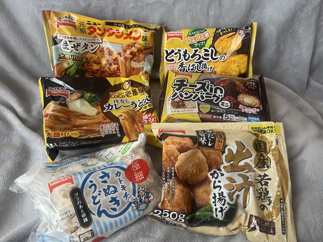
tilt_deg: -54.3
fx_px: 243
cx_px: 162
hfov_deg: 67.3
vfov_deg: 53.1
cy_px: 121
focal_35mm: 26
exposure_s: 1/93
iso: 125
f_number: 1.6
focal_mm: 5.1
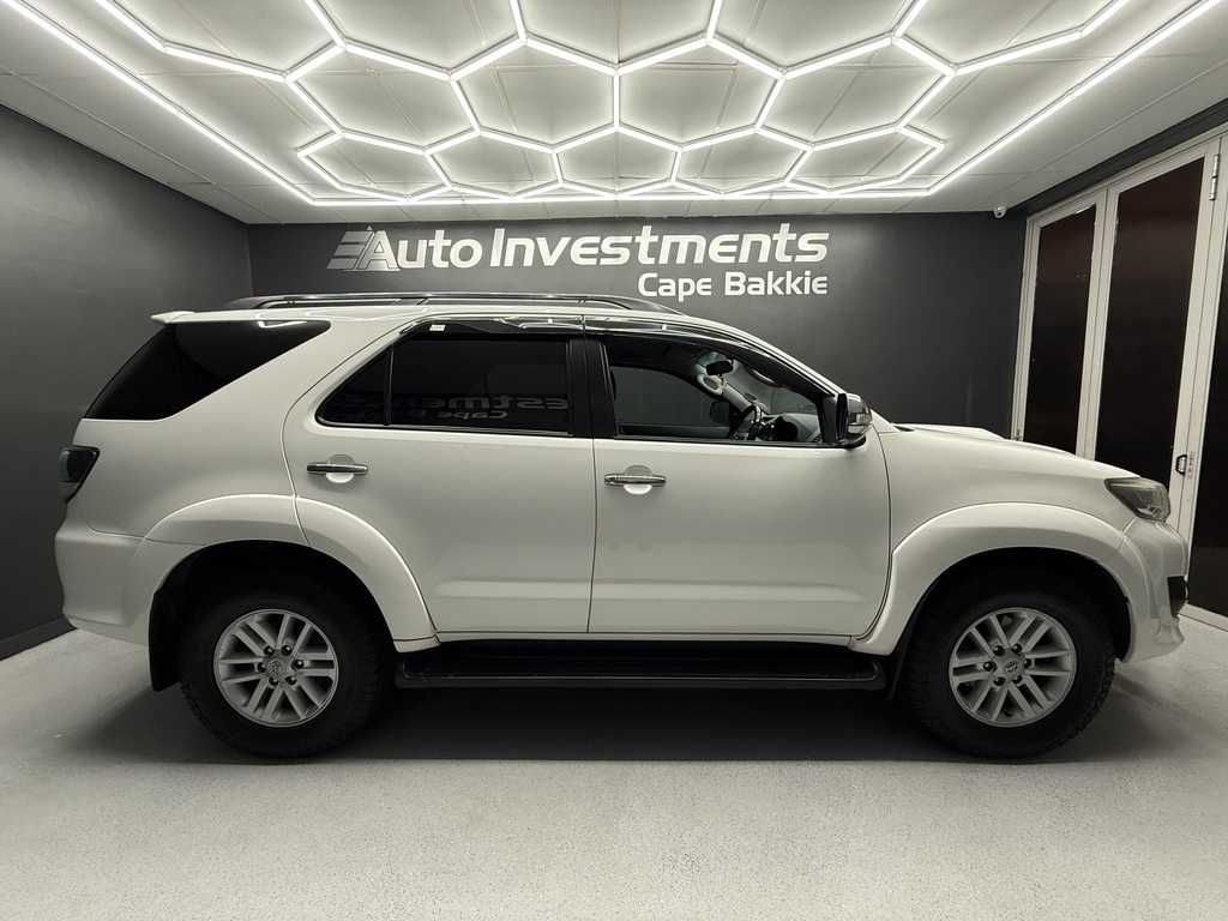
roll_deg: +0.6
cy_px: 460
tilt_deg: -5.7
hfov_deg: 102.1
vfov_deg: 85.7
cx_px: 614
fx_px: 497
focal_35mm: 14
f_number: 2.2
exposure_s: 1/100
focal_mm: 2.22
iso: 200
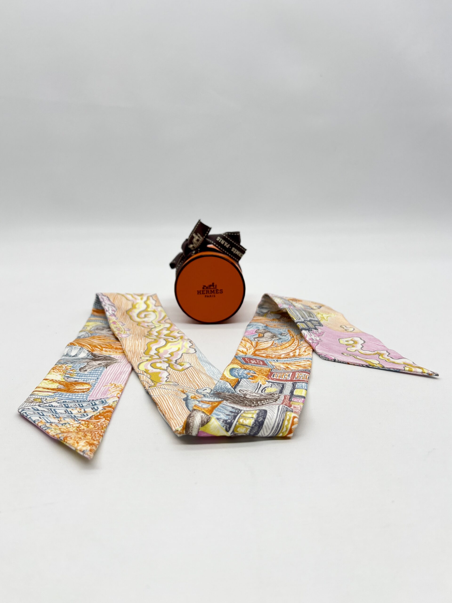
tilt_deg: -13.3
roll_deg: +0.9
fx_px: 453
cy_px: 302
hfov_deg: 53.1
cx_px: 226
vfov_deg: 67.3
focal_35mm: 26
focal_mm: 5.7
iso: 40
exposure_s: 1/233
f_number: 1.5
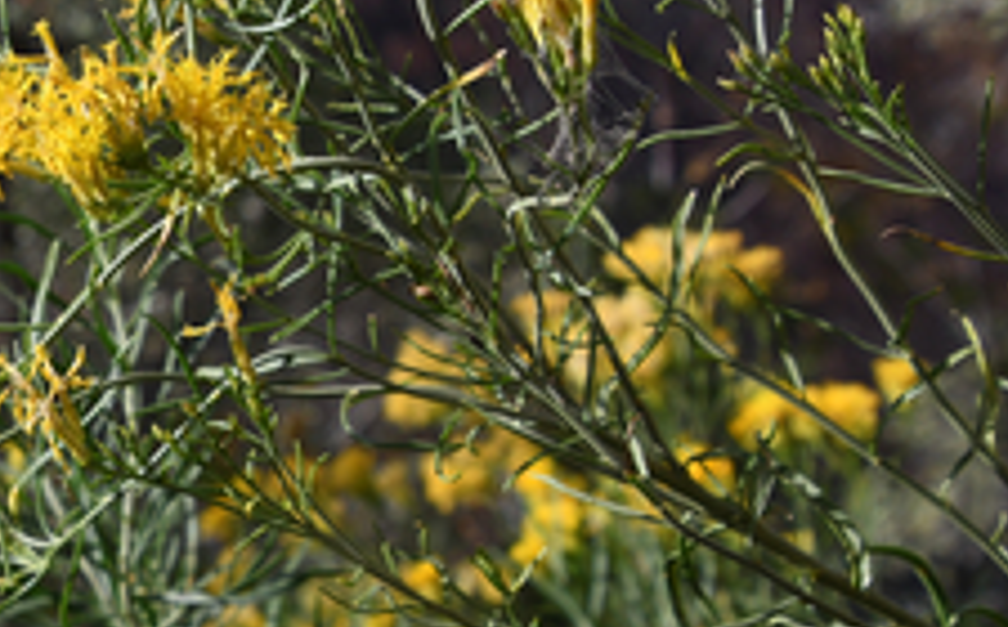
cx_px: -188
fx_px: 2716
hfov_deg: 19.8
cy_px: 311
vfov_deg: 13.2
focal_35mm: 99
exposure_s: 1/250
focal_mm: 26
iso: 100
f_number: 8
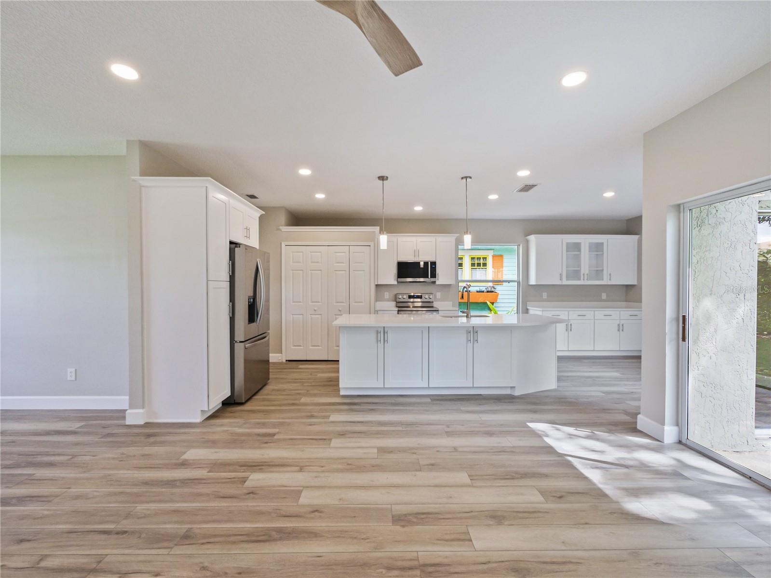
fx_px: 312
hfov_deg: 102.1
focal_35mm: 14
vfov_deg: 85.7
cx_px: 386
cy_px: 289
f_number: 4
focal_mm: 7
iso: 800
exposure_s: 1/60
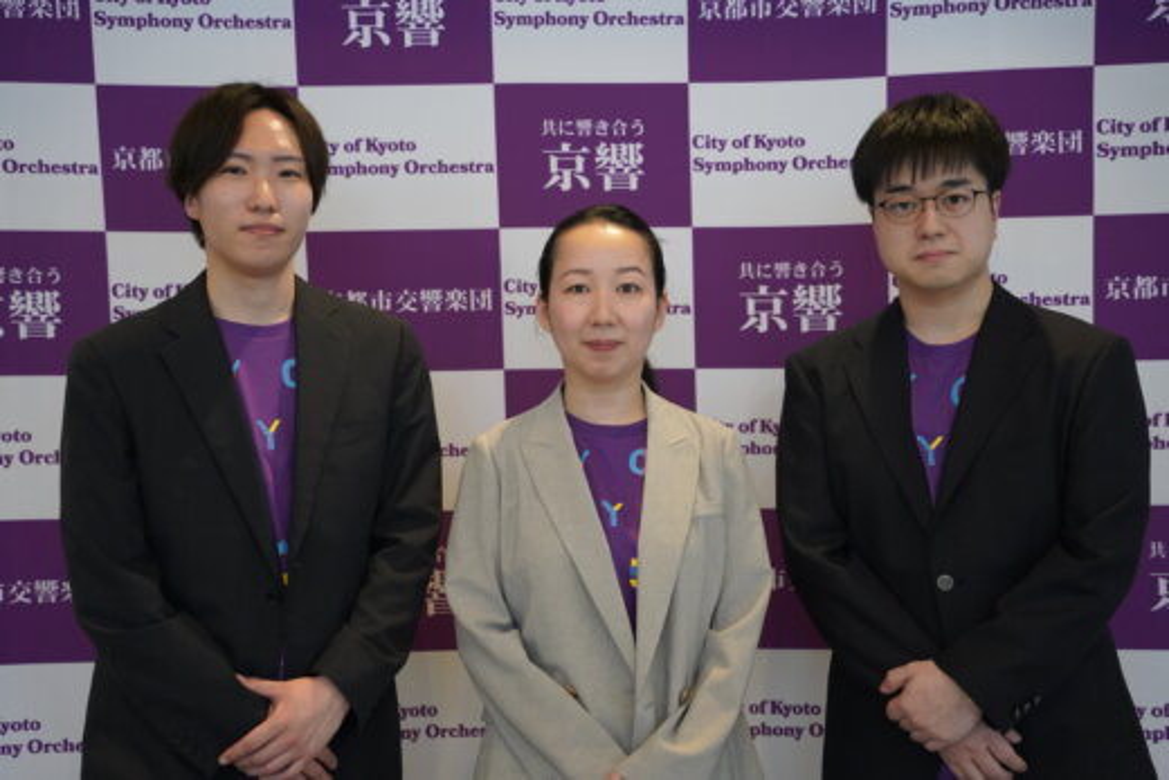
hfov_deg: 32.9
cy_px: 390
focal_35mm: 61
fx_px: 1981
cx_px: 584
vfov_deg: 22.3
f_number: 4
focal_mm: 61
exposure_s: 1/160
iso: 6400
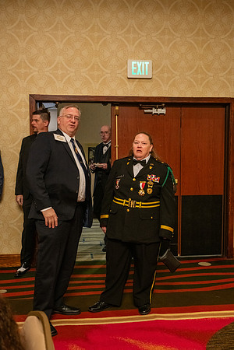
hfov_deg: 31.9
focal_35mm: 42
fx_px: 409
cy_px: 175
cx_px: 117
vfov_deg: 46.4
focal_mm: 42
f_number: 4.5
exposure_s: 1/50
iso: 4000
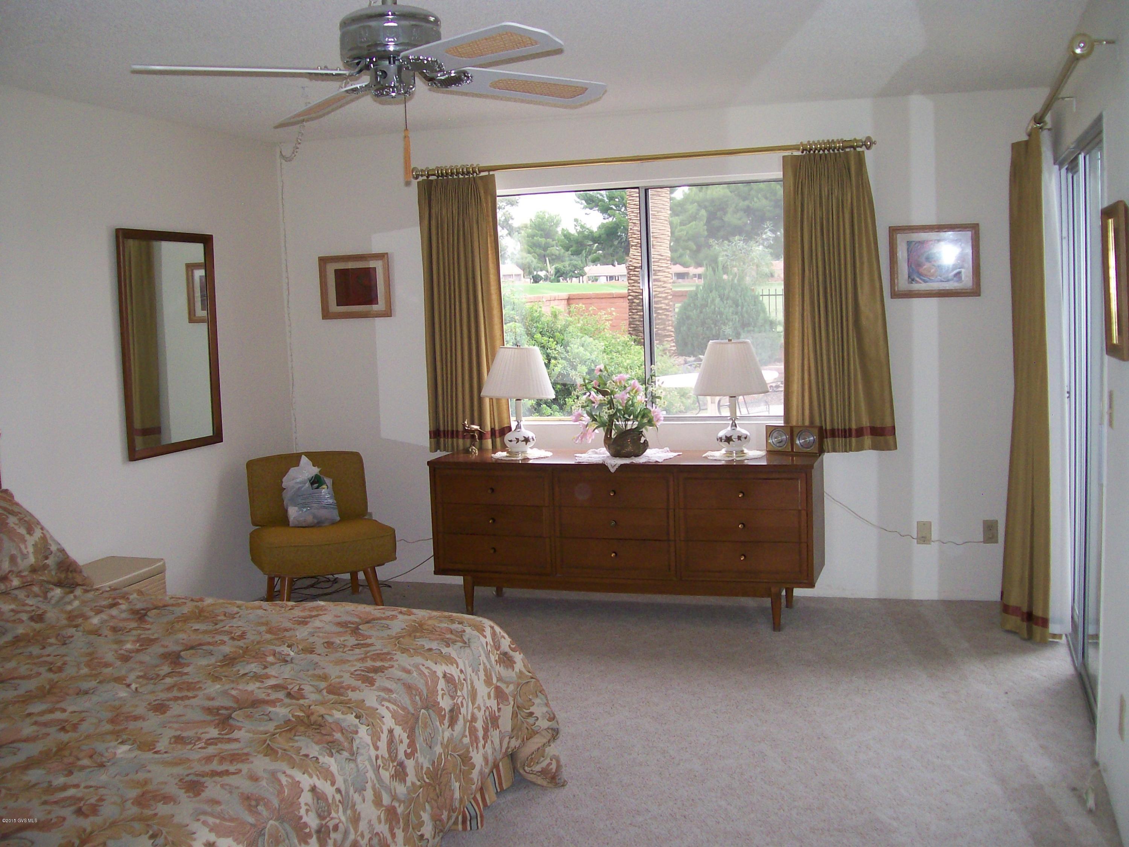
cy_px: 424
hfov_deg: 51.4
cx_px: 564
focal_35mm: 36
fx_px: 1174
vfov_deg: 39.7
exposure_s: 1/64
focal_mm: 6
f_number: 2.7
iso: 140
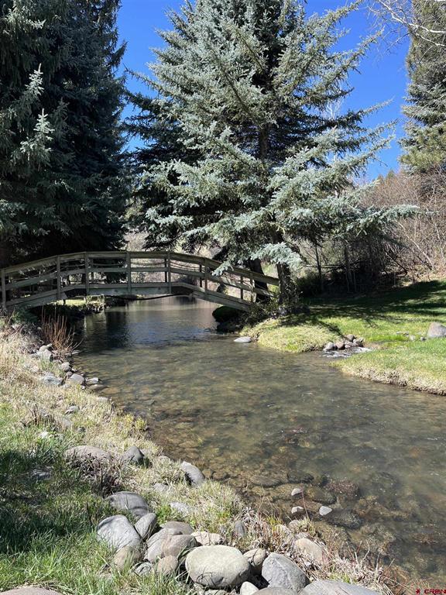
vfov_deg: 67.3
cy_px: 298
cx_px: 223
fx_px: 447
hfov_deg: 53.1
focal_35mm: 26
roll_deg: +0.8
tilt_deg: -3.3
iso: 50
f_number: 1.6
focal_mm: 5.1
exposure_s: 1/1129
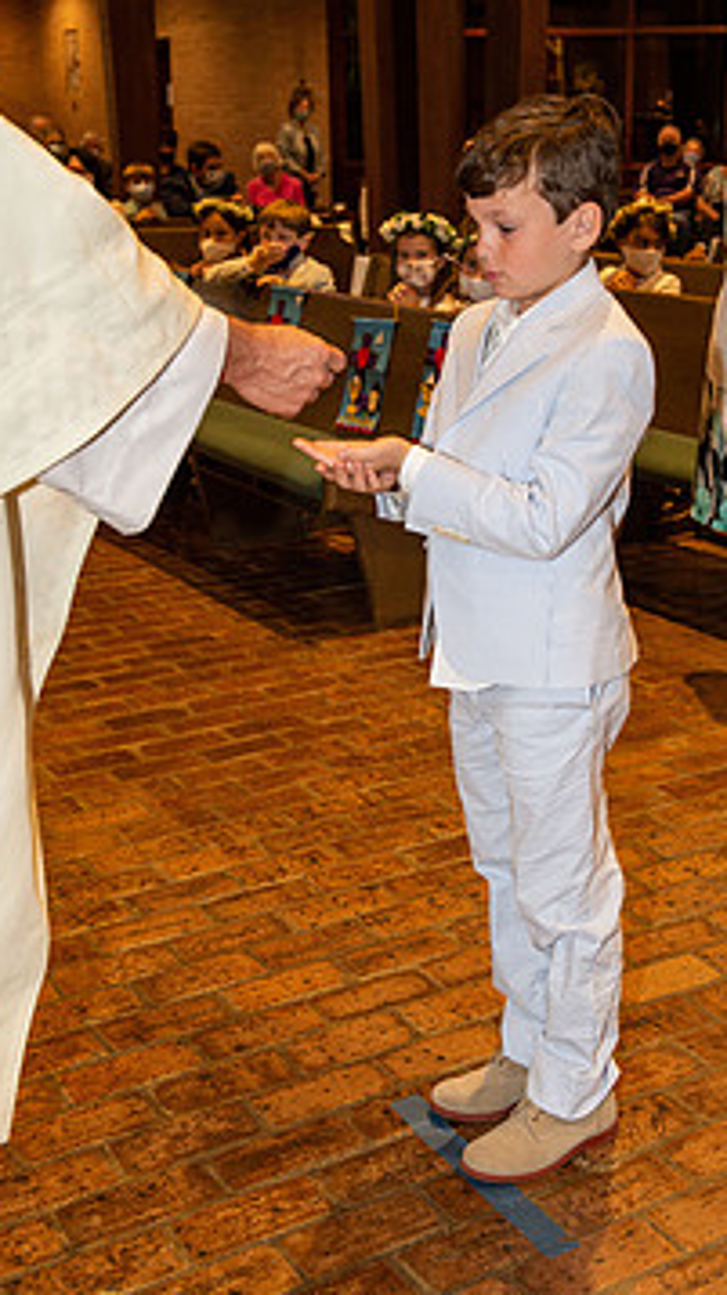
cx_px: 490
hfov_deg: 23.8
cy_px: 539
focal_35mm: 50
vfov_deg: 41.2
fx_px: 1716
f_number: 5
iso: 1600
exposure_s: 1/125
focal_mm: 38
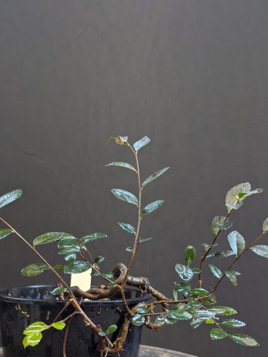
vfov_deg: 48.1
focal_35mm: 37
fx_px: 382
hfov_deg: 38.5
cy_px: 272
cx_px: 110
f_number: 1.85
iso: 198
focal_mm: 6.81
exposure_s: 1/50
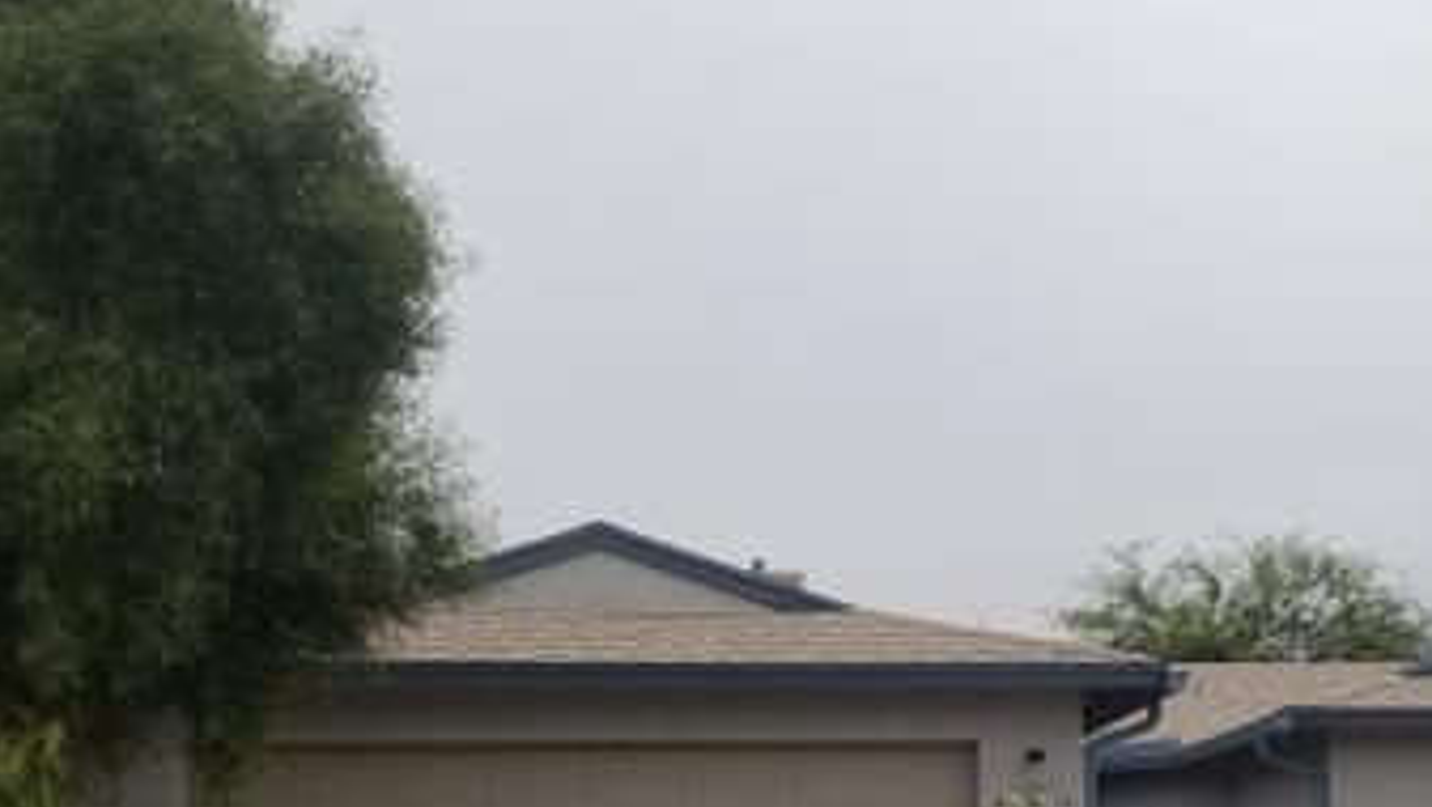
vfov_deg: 27.2
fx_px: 1596
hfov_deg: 47.3
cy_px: 754
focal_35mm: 42
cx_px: 986
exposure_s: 1/1253
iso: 50
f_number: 1.7
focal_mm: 4.25
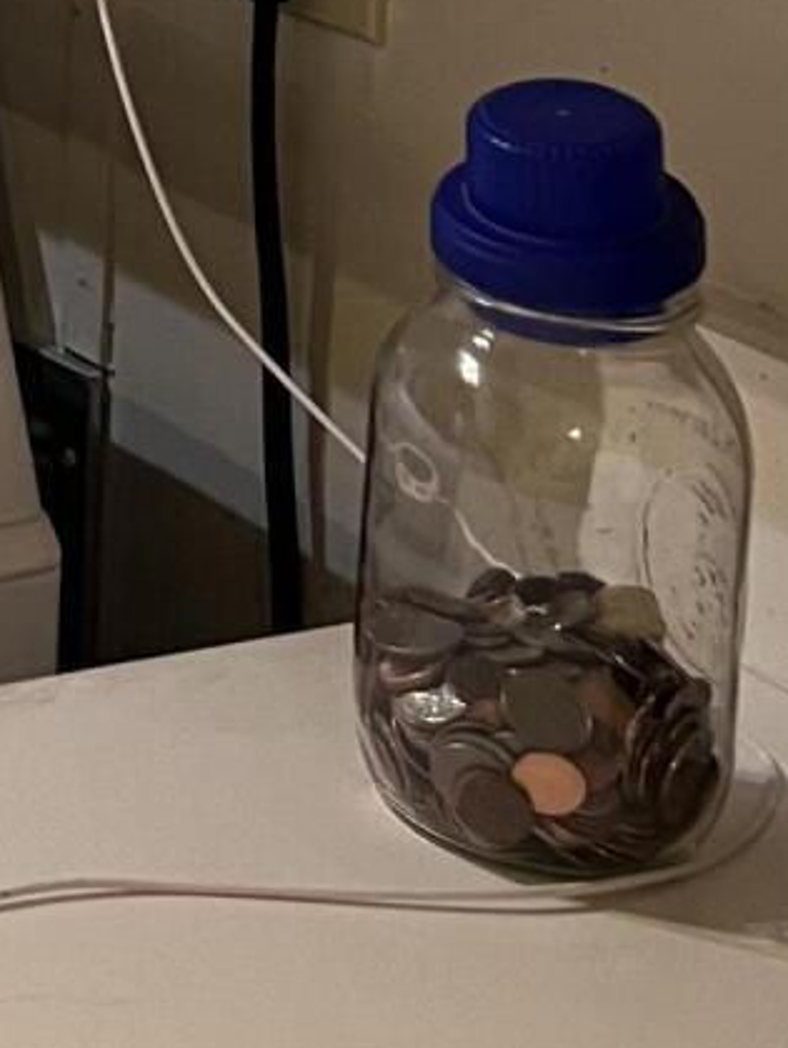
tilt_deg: -6.2
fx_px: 3758
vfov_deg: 14.4
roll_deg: -0.8
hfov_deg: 10.5
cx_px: -1031
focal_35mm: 124
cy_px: -718
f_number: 1.5
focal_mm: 5.7
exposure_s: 1/60
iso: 80
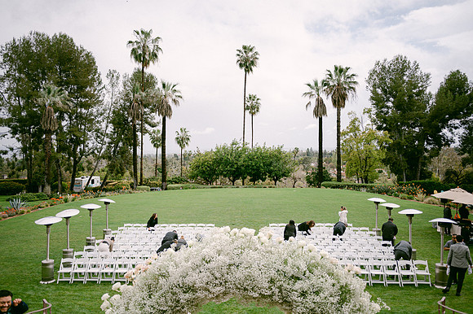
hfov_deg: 64.9
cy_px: 157
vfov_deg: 45.9
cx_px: 236
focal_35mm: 28
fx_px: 372
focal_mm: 28
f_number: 2.8
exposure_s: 1/2500
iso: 100
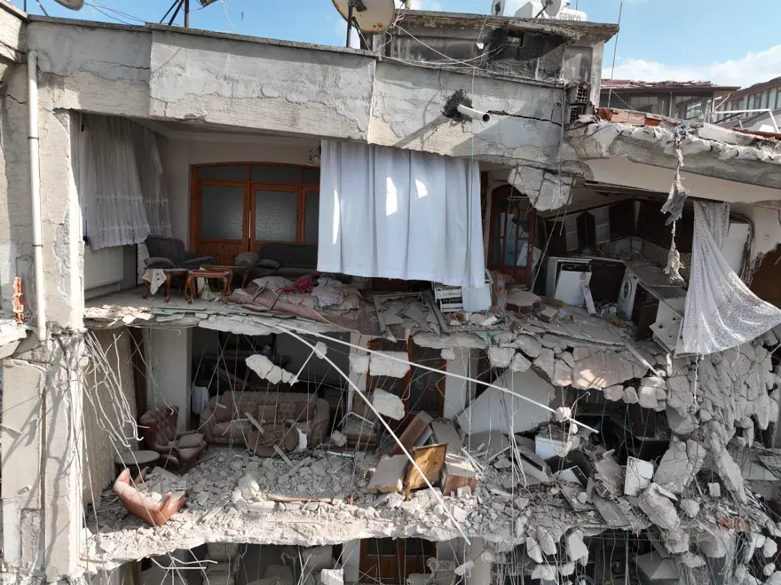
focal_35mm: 24
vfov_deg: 56.8
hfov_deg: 71.6
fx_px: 541
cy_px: 292
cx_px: 390
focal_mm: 12.29
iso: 130
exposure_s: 1/1250
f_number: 2.8
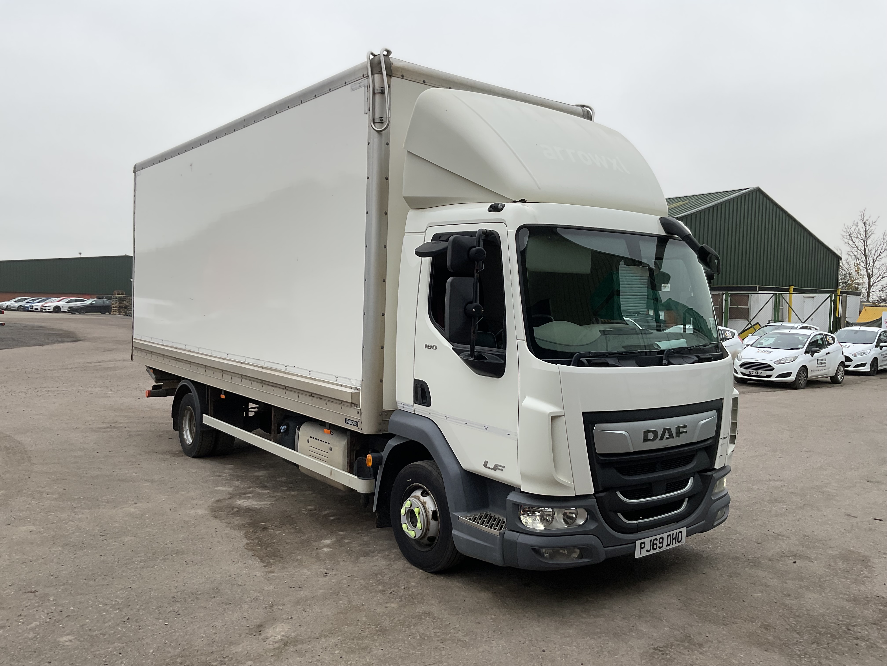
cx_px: 444
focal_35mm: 29
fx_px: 743
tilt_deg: +0.3
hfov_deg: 61.7
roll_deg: -1.2
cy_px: 333
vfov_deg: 48.2
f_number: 1.8
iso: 16
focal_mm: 3
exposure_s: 1/312
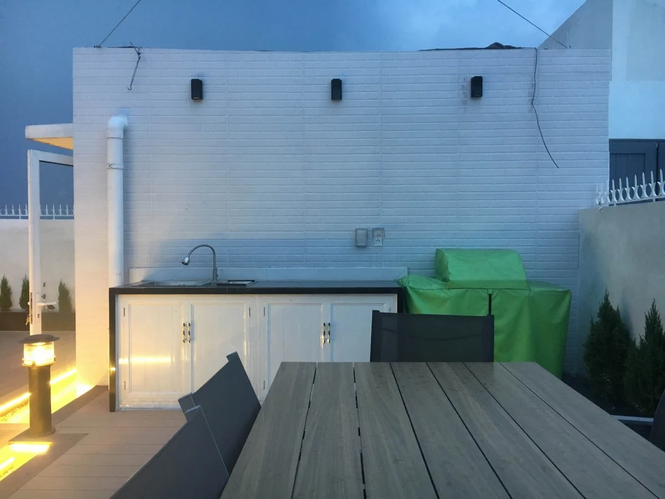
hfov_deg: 61.7
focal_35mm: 29
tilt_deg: +0.1
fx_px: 557
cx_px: 332
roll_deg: -0.7
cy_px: 250
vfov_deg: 48.2
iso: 125
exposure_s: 1/33
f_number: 2.2
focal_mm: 4.15
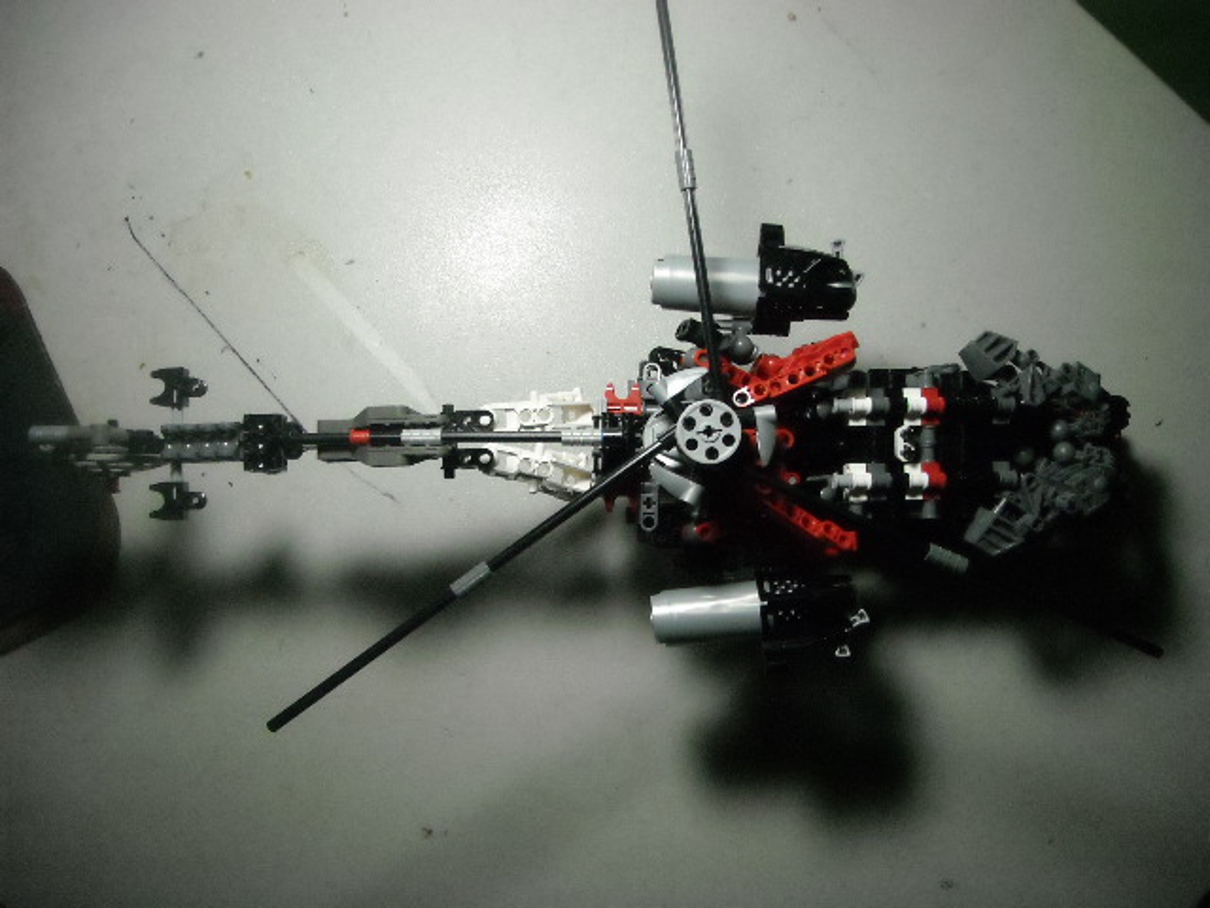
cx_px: 605
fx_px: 1223
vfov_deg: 40.7
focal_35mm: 35
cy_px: 454
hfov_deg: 52.6
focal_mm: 5.7
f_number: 2.8
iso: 644
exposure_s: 1/250
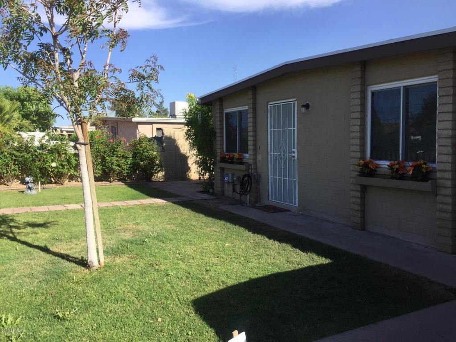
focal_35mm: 29
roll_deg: +0.1
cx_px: 228
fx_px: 382
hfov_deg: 61.7
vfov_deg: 48.2
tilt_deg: -6.1
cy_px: 171
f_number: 2.2
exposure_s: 1/1647
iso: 32
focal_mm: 4.15
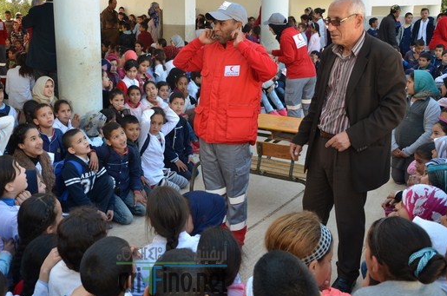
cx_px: 172
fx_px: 508
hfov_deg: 47.1
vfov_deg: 32.5
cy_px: 131
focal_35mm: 41
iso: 200
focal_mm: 22
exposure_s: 1/160
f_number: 6.3
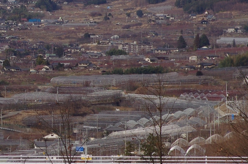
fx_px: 2538
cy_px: 13
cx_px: -74
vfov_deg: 3.7
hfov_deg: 5.6
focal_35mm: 369
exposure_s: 1/2000
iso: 200
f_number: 4
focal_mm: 75
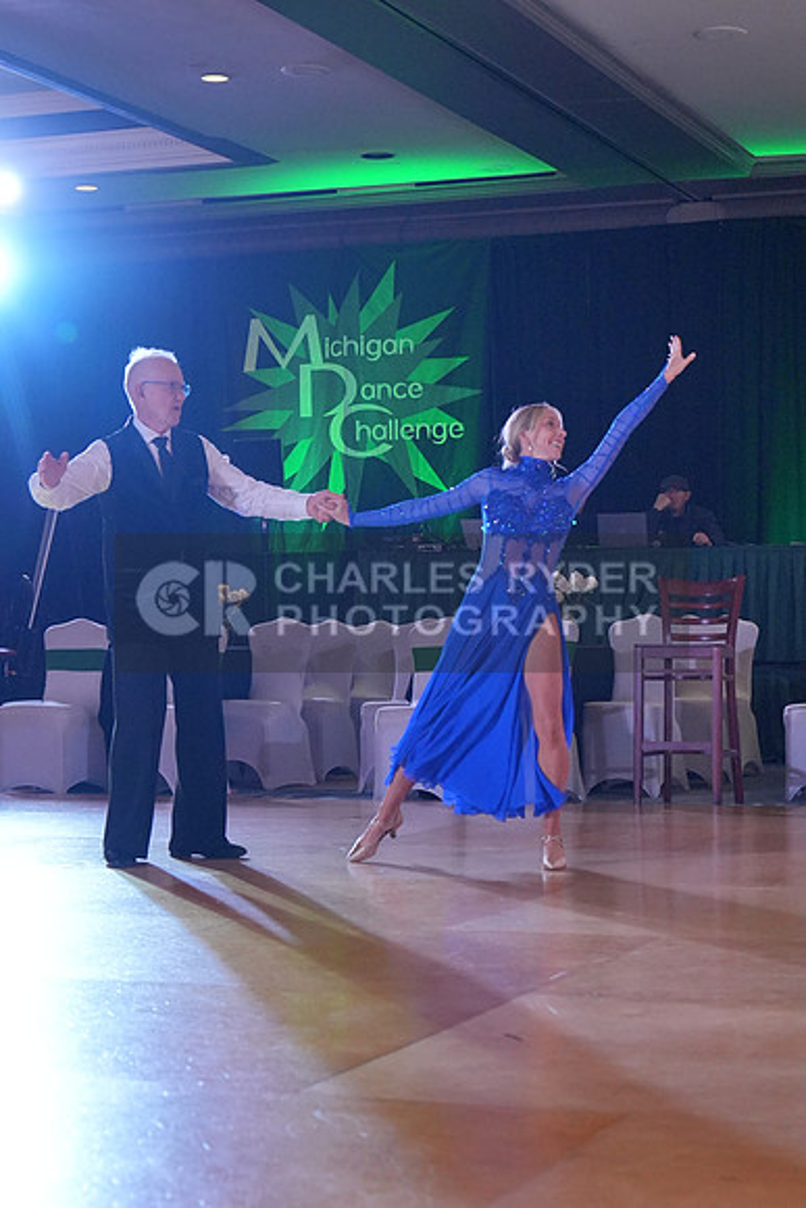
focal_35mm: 75
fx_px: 2517
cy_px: 604
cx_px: 403
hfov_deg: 18.2
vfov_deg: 27.0
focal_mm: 50
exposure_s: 1/500
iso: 3200
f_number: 4
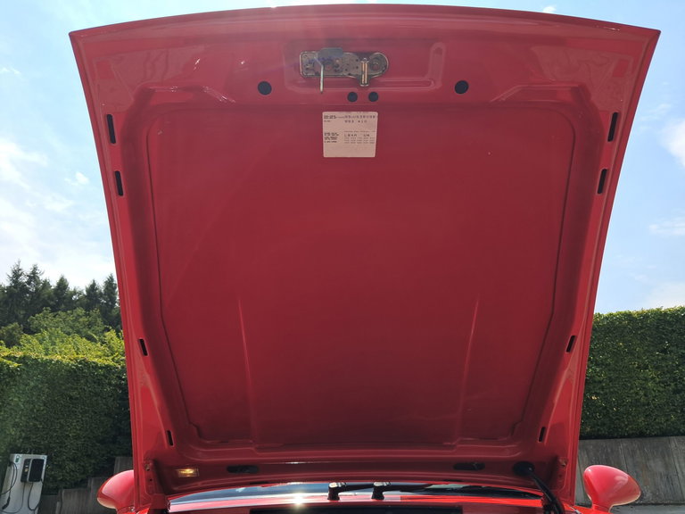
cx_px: 342
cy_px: 257
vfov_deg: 51.4
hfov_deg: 65.3
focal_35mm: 27
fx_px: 534
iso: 50
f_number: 1.8
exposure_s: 1/689
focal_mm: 4
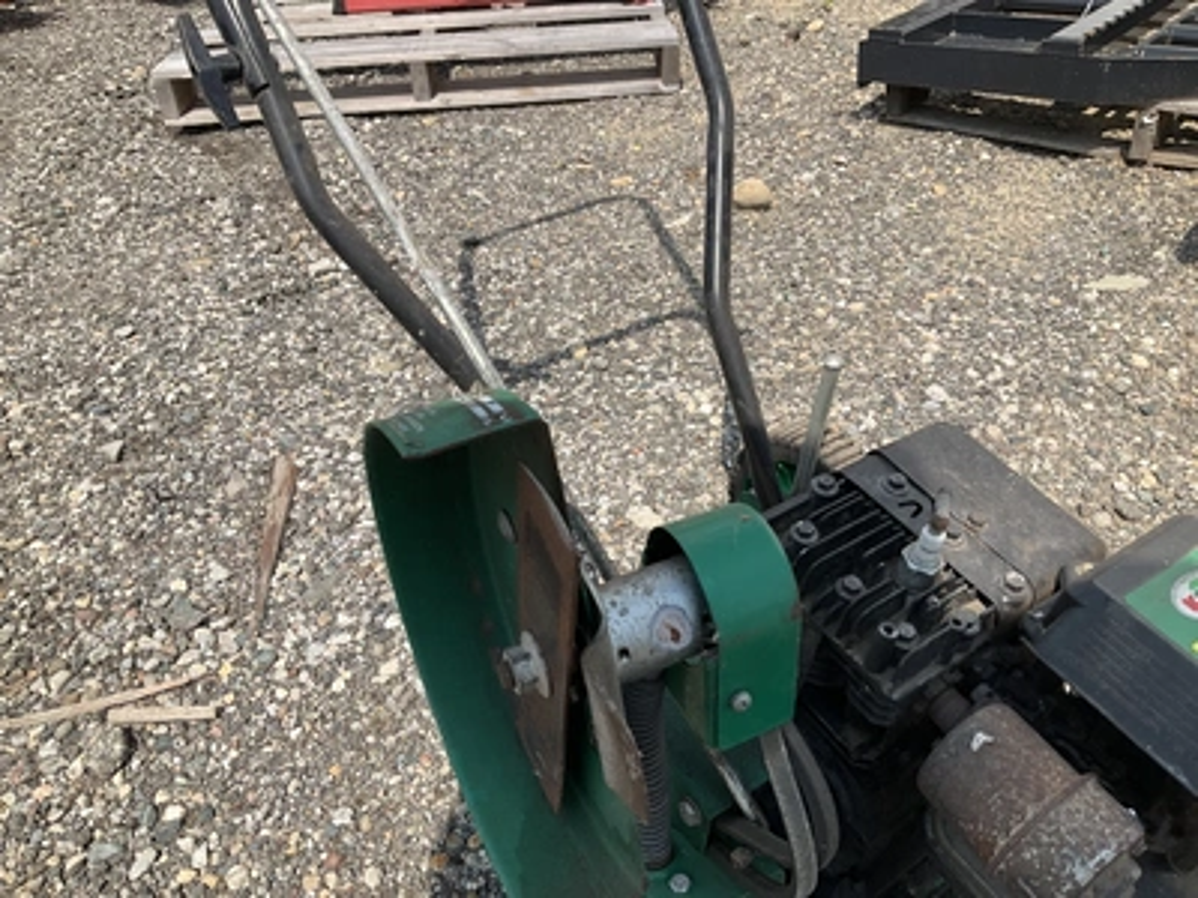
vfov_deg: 48.2
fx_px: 1004
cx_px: 599
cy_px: 449
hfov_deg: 61.7
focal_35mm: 29
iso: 25
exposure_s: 1/1984
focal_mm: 3
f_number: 1.8
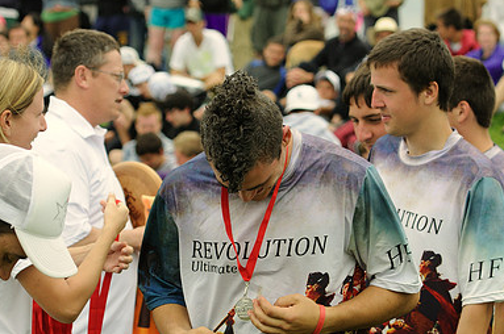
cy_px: 193
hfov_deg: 12.9
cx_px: 253
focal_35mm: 159
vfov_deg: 8.6
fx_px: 2222
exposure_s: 1/1000
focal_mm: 70
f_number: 4
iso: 250
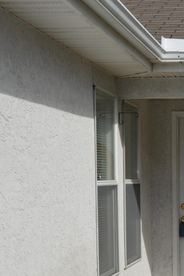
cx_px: 245
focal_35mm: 89
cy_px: 257
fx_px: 682
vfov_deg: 22.2
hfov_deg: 14.6
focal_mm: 18
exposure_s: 1/200
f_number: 10
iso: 100
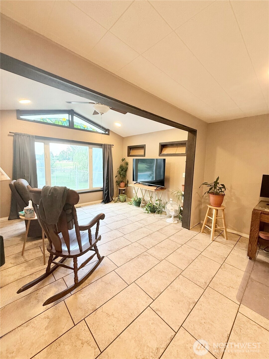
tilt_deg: -5.1
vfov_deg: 102.1
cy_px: 180
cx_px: 134
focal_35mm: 14
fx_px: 145
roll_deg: -2.4
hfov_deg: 85.7
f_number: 2.2
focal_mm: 2.22
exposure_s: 1/120
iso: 200
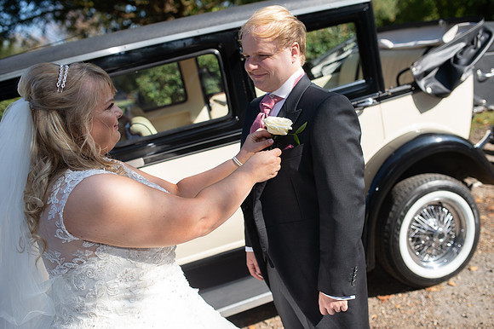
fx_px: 480
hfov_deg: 54.5
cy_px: 164
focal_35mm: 35
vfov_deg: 37.8
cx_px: 247
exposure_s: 1/1600
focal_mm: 35
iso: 200
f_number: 3.2
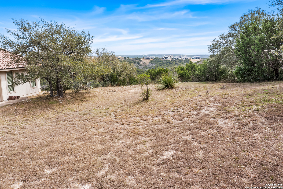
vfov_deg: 46.4
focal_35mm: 28
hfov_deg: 65.5
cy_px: 94
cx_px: 142
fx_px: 220
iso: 100
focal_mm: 10.26
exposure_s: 1/160
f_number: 5.6
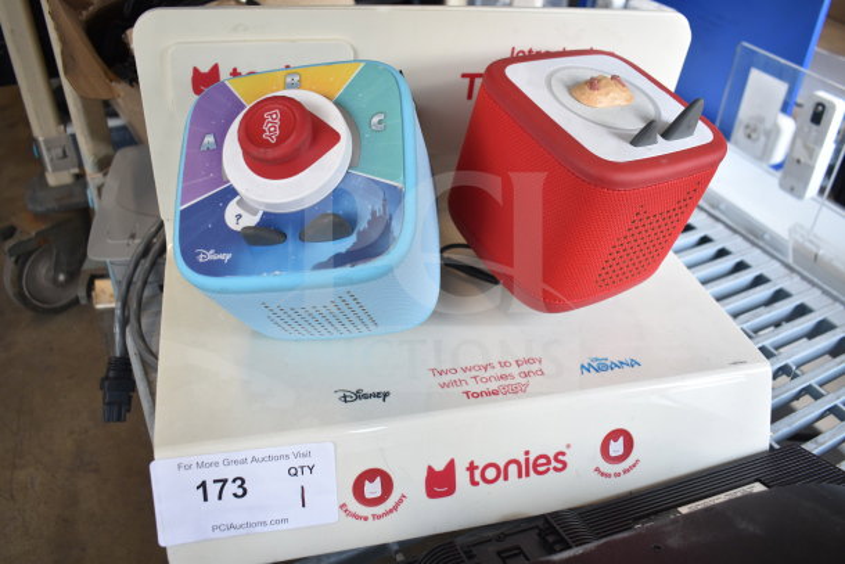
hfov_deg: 61.9
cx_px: 422
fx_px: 704
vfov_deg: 43.6
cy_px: 282
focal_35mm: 30
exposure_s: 1/30
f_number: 3.5
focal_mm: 20
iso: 220
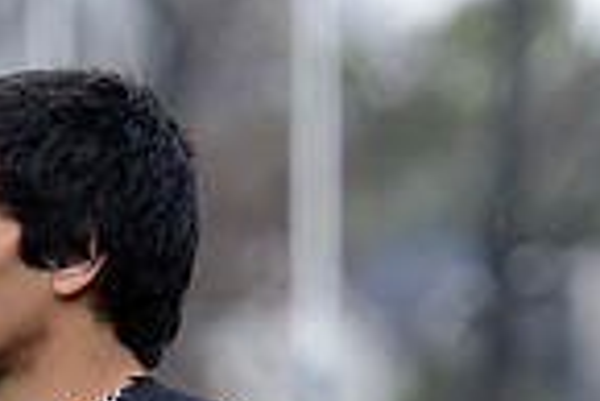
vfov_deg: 1.9
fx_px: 12028
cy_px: 792
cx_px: 62
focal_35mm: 721
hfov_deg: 2.9
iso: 2500
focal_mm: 180
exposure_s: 1/500
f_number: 4
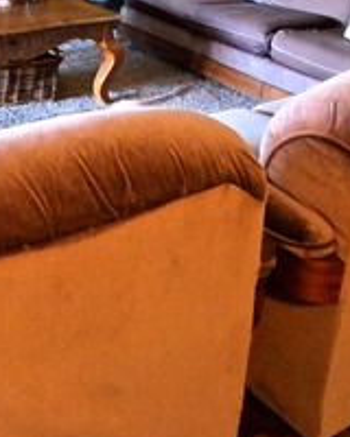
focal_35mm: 54
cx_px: 44
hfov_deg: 27.2
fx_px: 699
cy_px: -8
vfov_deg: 31.9
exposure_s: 1/30
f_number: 4
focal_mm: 12
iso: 3200
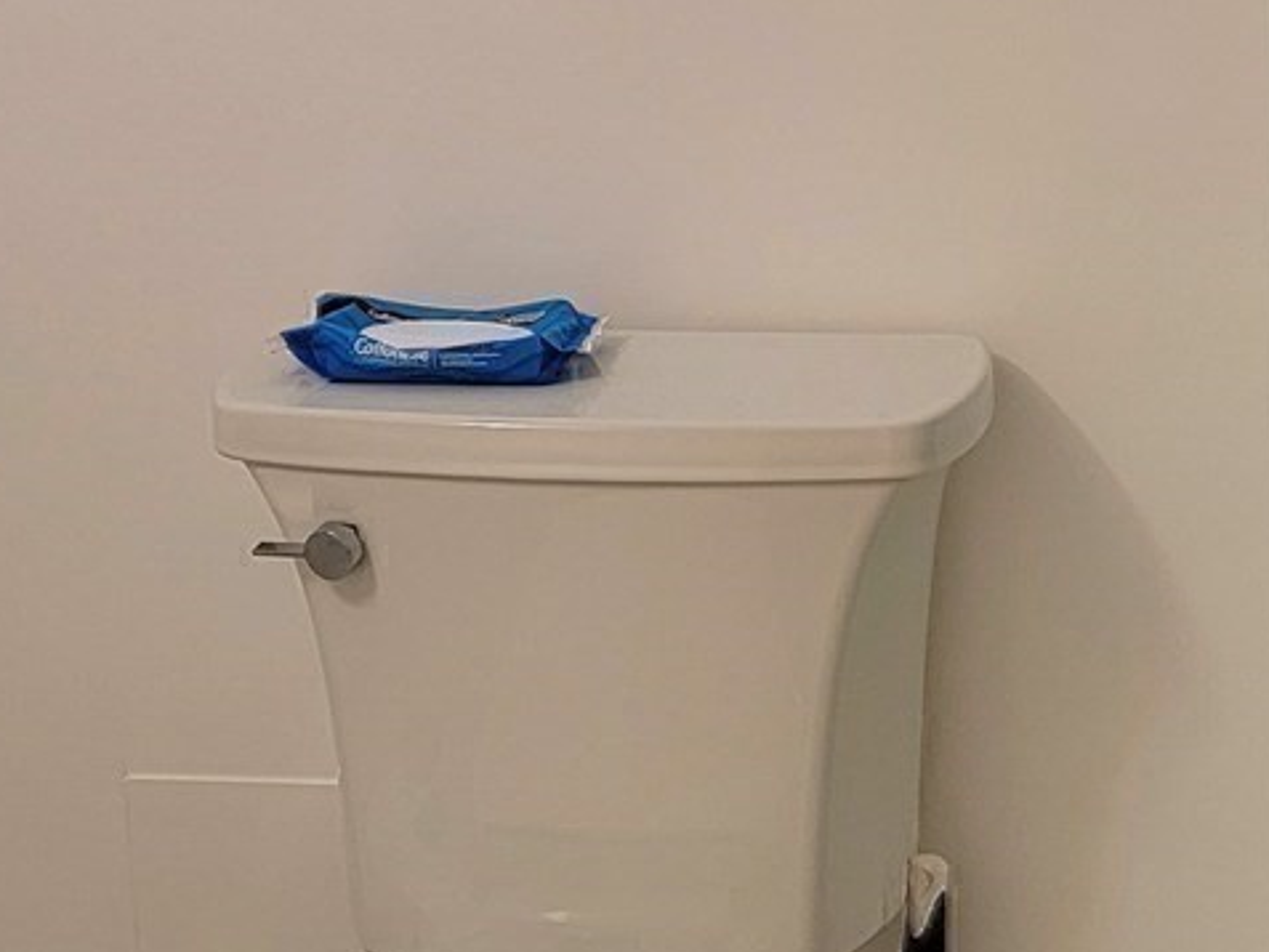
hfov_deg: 19.1
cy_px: 35
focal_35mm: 103
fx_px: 3777
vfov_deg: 14.2
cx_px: 644
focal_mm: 6.7
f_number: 1.8
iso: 100
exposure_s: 1/120
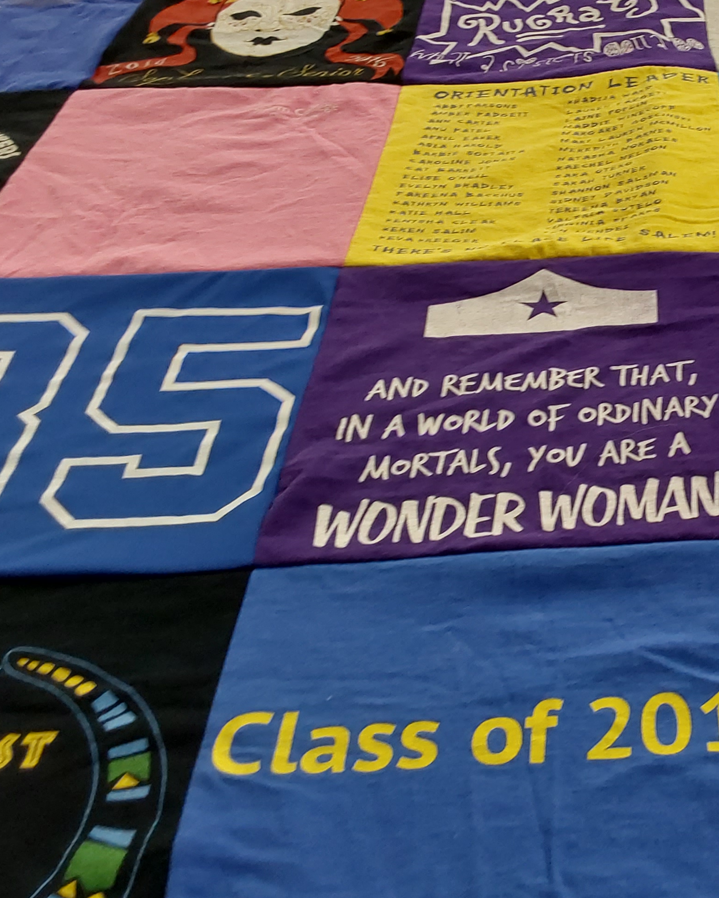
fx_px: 1224
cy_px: 361
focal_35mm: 46
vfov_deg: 40.2
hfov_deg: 31.0
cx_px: 670
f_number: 1.9
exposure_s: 1/50
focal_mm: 2.91
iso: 80
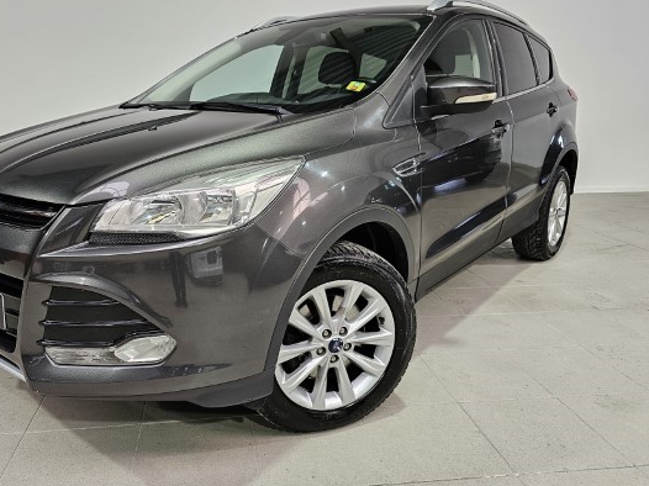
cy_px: 222
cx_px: 264
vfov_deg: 49.7
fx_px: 525
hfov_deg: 63.0
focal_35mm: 28
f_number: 1.7
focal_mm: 6.3
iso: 160
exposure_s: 1/180
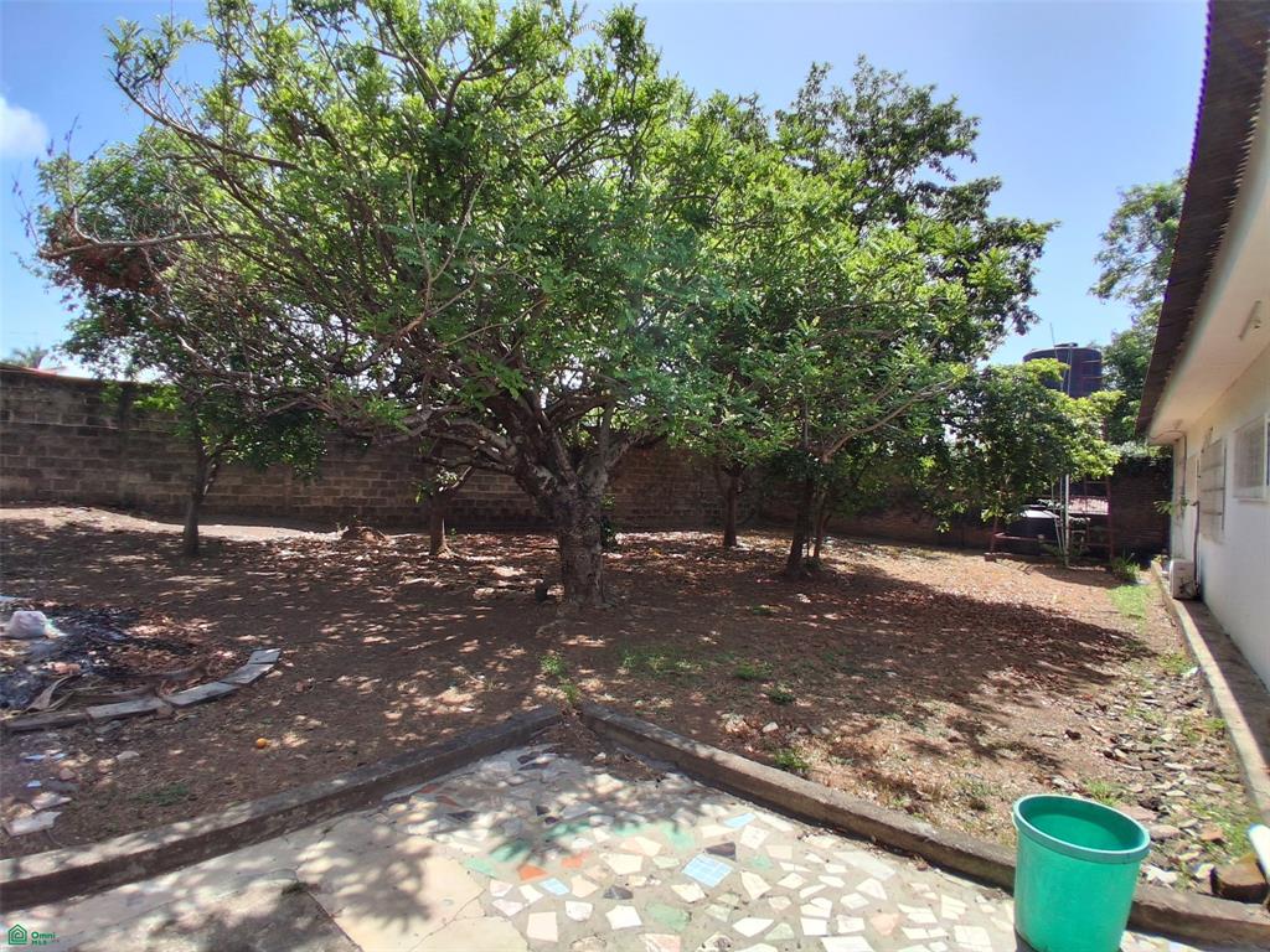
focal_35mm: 17
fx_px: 624
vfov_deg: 74.7
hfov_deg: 91.0
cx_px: 635
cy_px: 476
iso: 50
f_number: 2.2
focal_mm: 1.4
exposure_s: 1/945
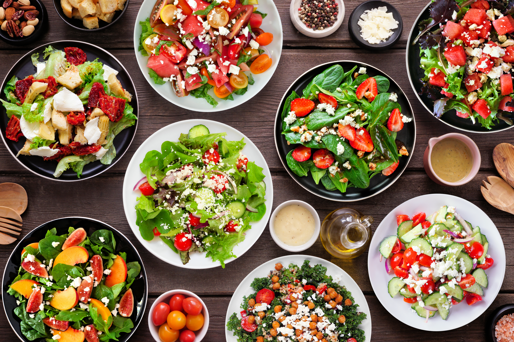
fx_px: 600
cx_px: 257
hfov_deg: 46.4
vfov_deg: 31.9
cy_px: 171
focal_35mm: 42
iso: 100
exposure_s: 1/1.6
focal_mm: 28
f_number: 16
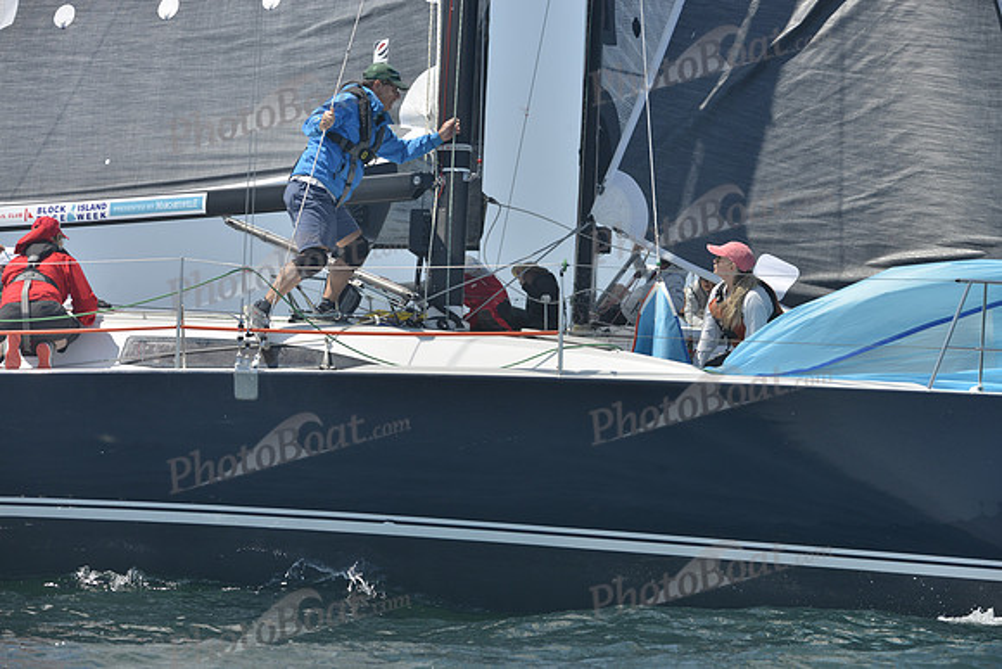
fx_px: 5568
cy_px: 334
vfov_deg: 6.9
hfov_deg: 10.3
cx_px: 501
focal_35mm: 200
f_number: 8
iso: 280
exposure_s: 1/800
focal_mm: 200
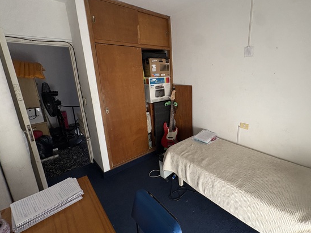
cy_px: 107
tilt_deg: -10.7
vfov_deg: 74.6
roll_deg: +2.2
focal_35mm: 17
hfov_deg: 89.9
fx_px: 153
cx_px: 186
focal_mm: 2.22
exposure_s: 1/60
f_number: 2.2
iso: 250
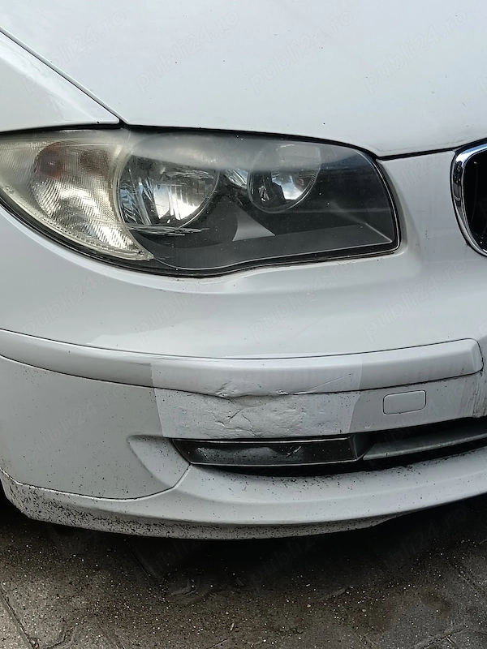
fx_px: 1257
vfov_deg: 29.0
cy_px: 324
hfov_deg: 21.9
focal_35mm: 67
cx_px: 244
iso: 100
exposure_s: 1/361
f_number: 1.9
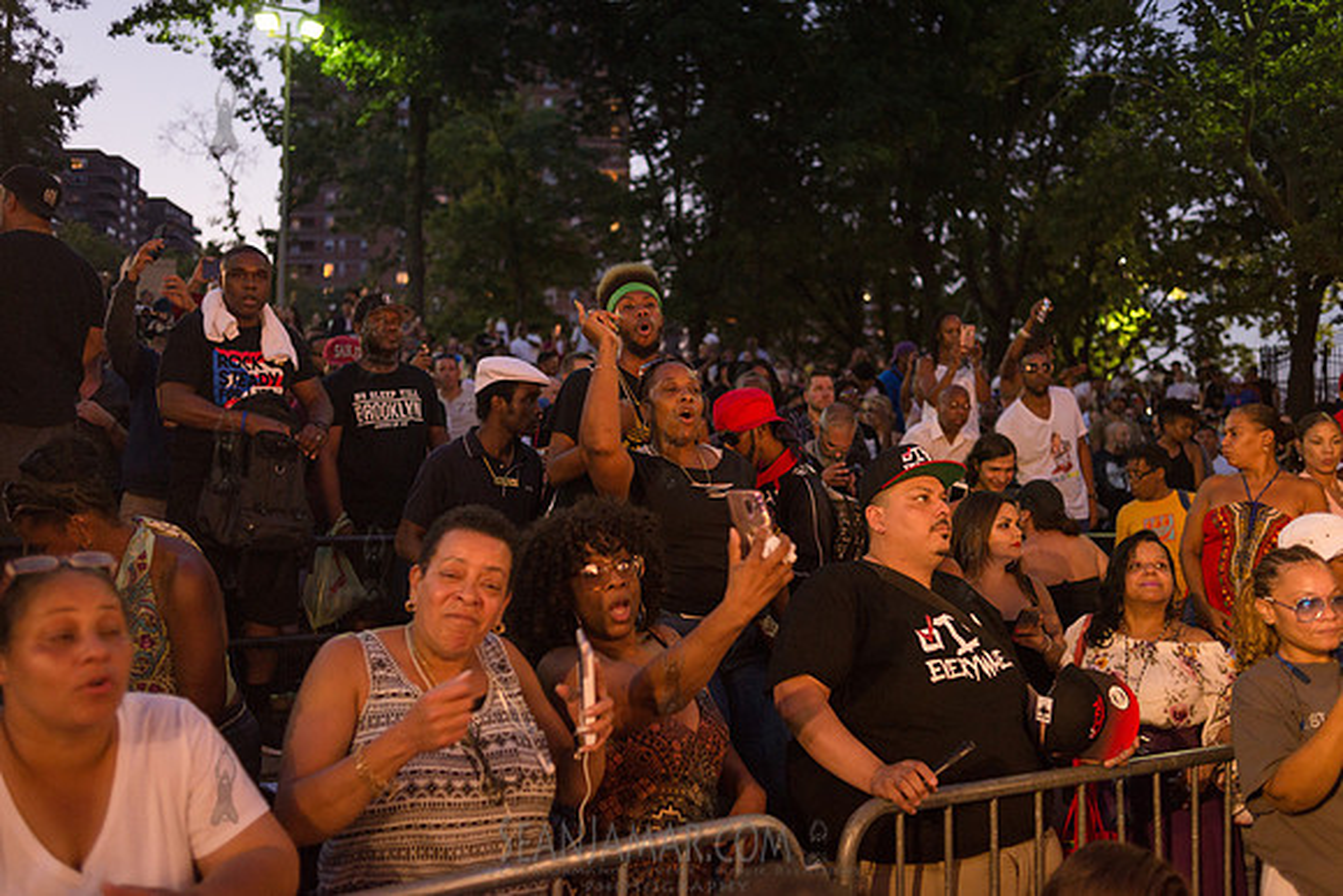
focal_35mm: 35
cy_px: 448
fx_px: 1306
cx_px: 672
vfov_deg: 37.9
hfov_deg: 54.4
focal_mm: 35
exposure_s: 1/100
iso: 1250
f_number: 2.8
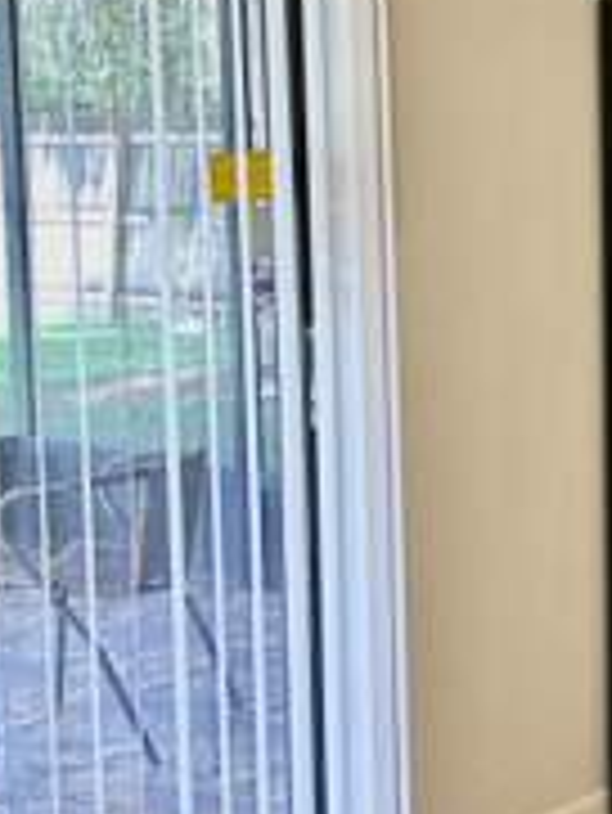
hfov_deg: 15.3
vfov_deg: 21.2
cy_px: 292
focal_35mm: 92
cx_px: 796
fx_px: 2166
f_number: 1.5
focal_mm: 5.7
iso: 80
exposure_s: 1/60
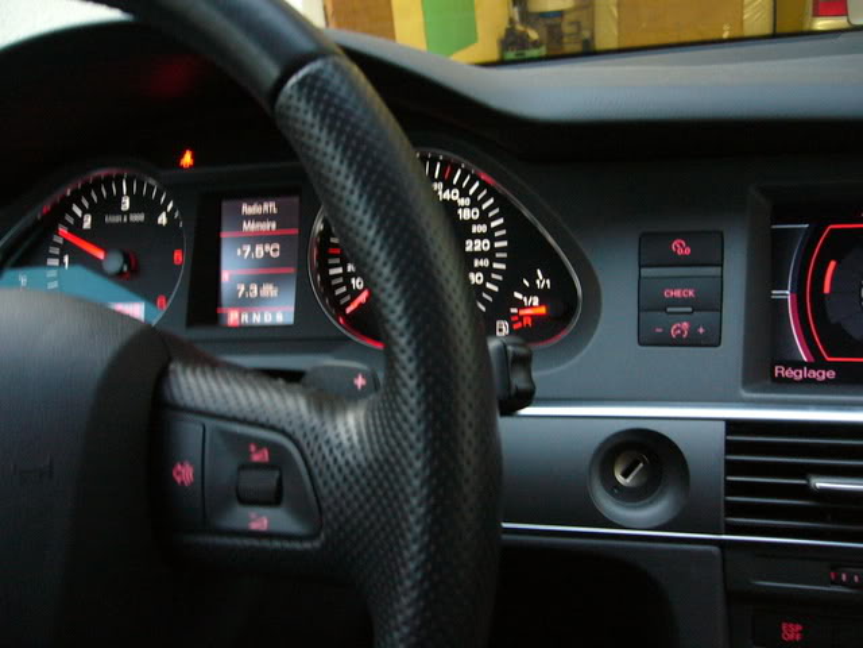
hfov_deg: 52.6
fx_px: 873
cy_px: 324
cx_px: 432
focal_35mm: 35
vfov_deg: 40.7
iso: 200
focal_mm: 5.8
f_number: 2.8
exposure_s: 1/8
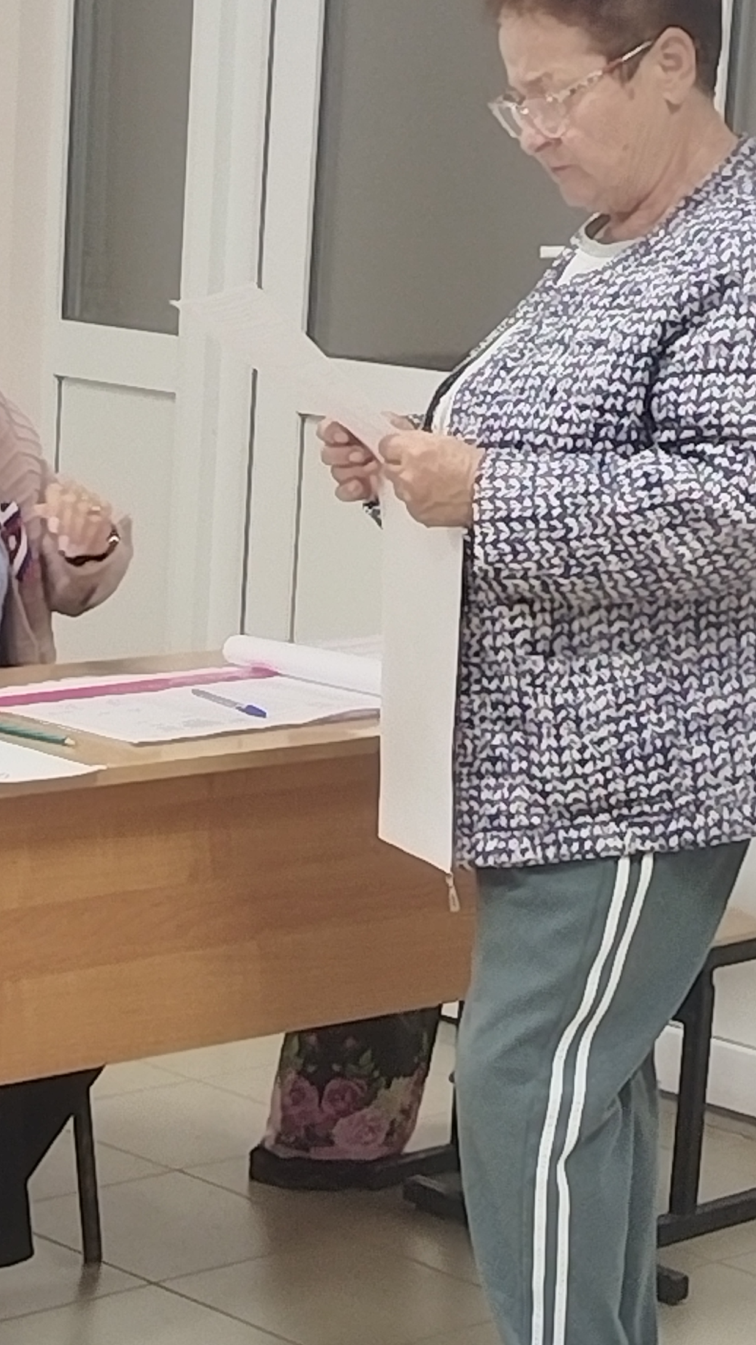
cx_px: 282
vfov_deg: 20.3
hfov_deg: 11.5
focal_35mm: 105
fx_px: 3743
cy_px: 790
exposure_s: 1/33.3
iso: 696
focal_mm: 4.95
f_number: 1.9
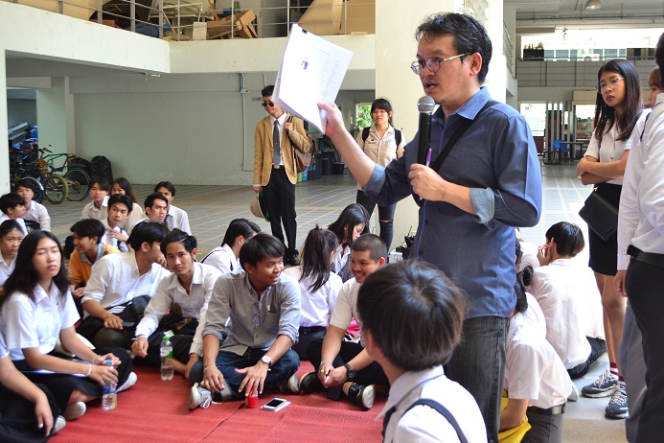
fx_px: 830
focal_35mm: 45
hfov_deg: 43.6
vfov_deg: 29.9
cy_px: 204
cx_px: 358
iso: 400
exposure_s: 1/100
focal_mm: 26
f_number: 5
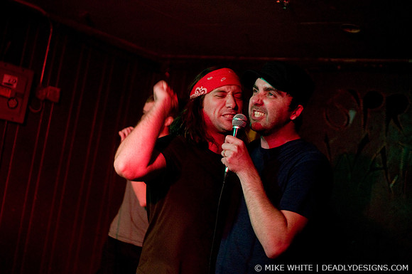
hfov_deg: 43.7
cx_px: 206
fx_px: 514
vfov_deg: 29.8
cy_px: 137
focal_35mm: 45
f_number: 2.2
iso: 1000
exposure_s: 1/100
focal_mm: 30
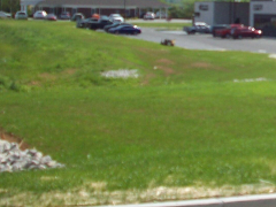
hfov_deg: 18.1
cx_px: 328
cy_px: 32
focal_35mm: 103
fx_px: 821
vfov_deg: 14.3
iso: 80
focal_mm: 6.2
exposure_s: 1/485
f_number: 5.6
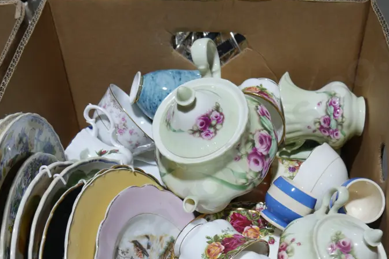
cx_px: 190
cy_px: 201
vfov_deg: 24.7
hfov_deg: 36.9
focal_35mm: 54
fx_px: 583
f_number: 4
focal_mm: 17
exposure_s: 1/100
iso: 200
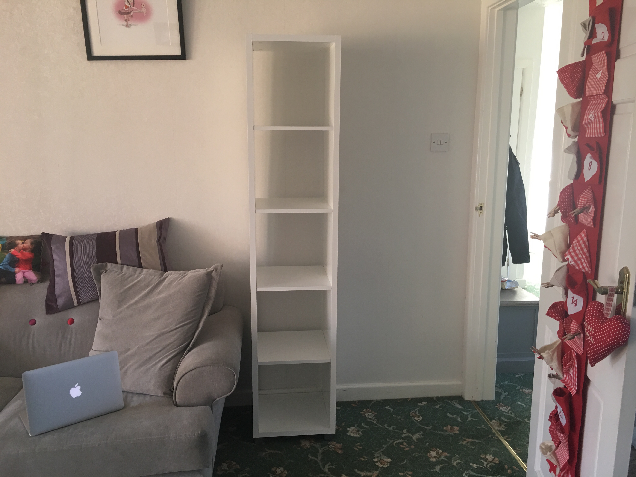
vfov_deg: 48.2
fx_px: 533
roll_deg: -0.2
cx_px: 318
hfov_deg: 61.7
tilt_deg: -10.3
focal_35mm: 29
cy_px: 238
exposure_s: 1/17
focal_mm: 4.15
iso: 50
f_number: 2.2
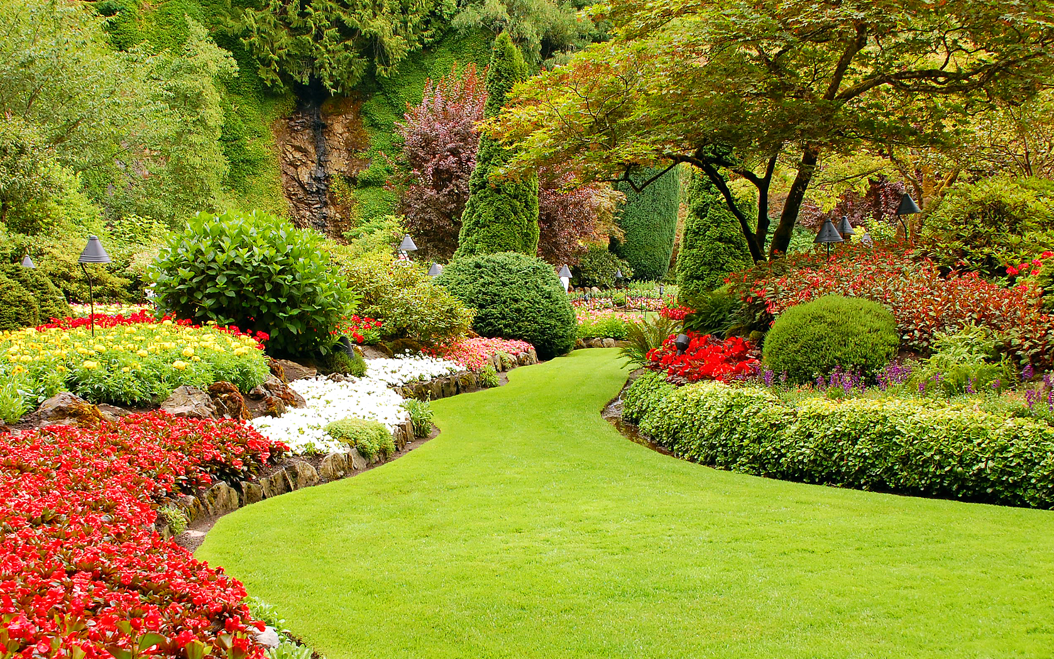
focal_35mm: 51
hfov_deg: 39.5
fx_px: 1465
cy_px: 380
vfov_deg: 25.3
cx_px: 458
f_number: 7.1
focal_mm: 28
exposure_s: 1/60
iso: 200
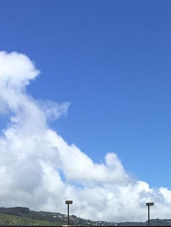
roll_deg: +1.4
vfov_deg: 22.1
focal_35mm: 82
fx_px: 540
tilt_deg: -1.4
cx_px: 185
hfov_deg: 17.4
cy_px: 268
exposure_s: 1/2639
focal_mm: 4.15
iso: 32
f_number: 2.2
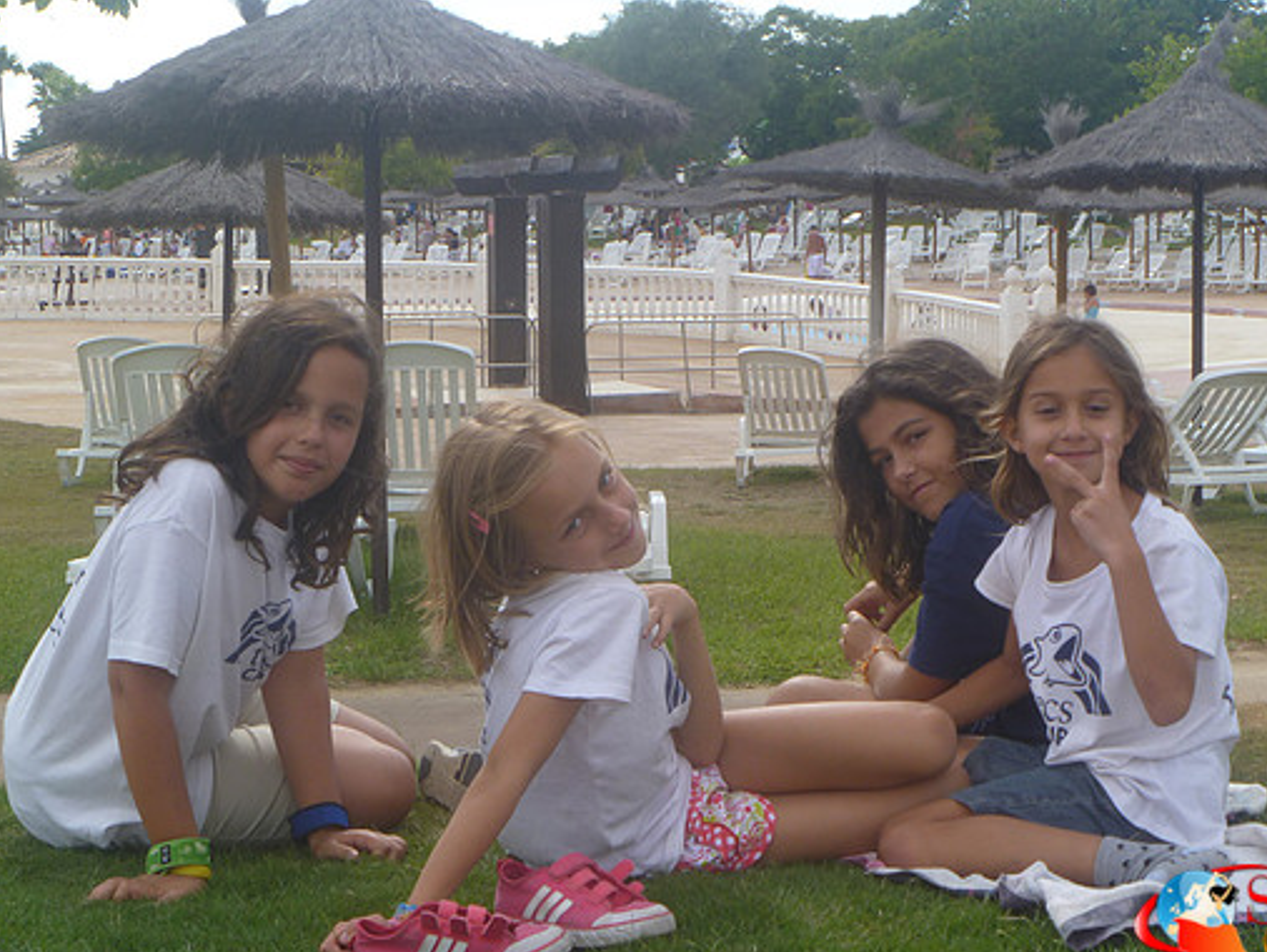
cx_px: 694
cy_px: 442
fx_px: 2600
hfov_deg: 27.4
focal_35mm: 71
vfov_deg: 20.7
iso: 100
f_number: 5
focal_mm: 11
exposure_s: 1/320
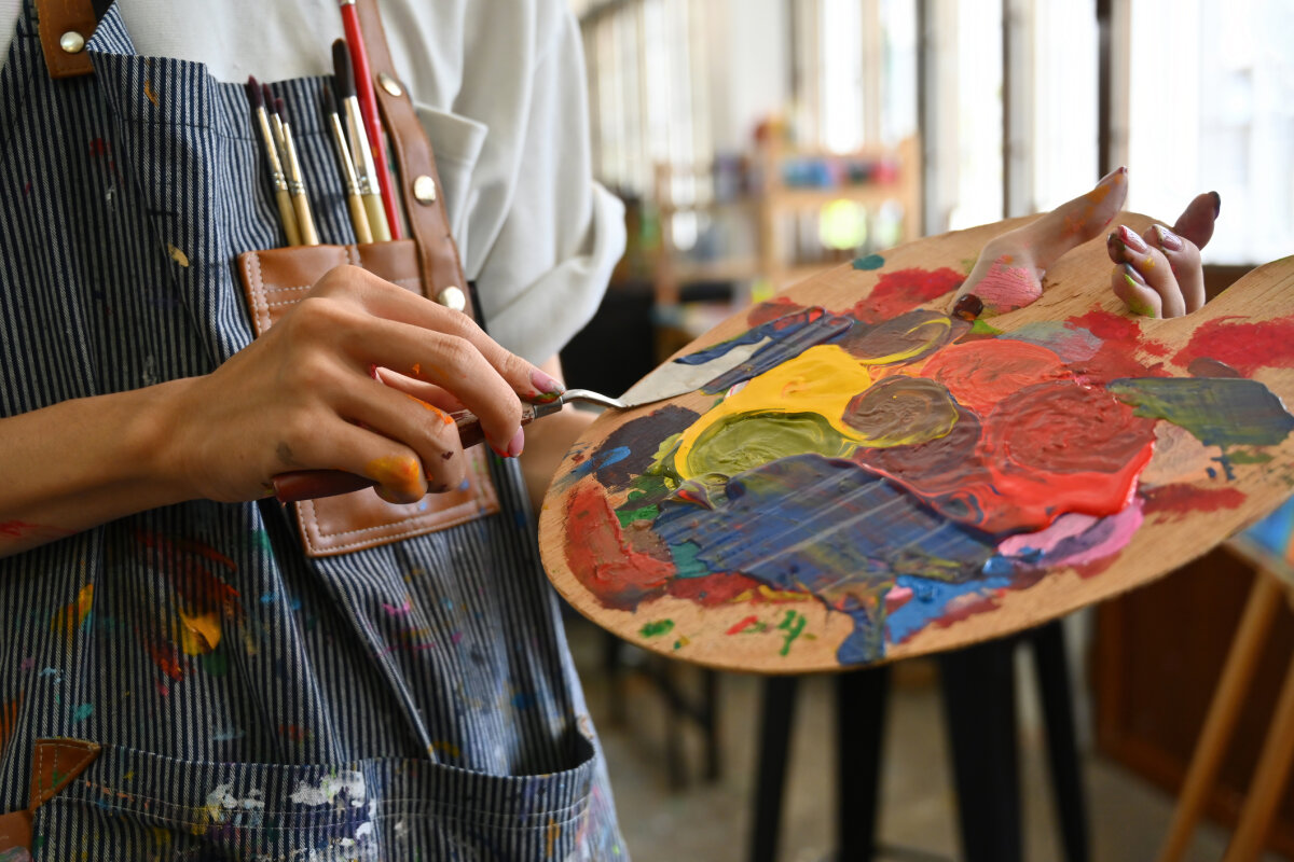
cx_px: 647
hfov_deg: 49.6
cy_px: 431
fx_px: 1402
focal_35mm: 39
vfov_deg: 34.2
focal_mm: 39
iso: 500
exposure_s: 1/160
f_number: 4
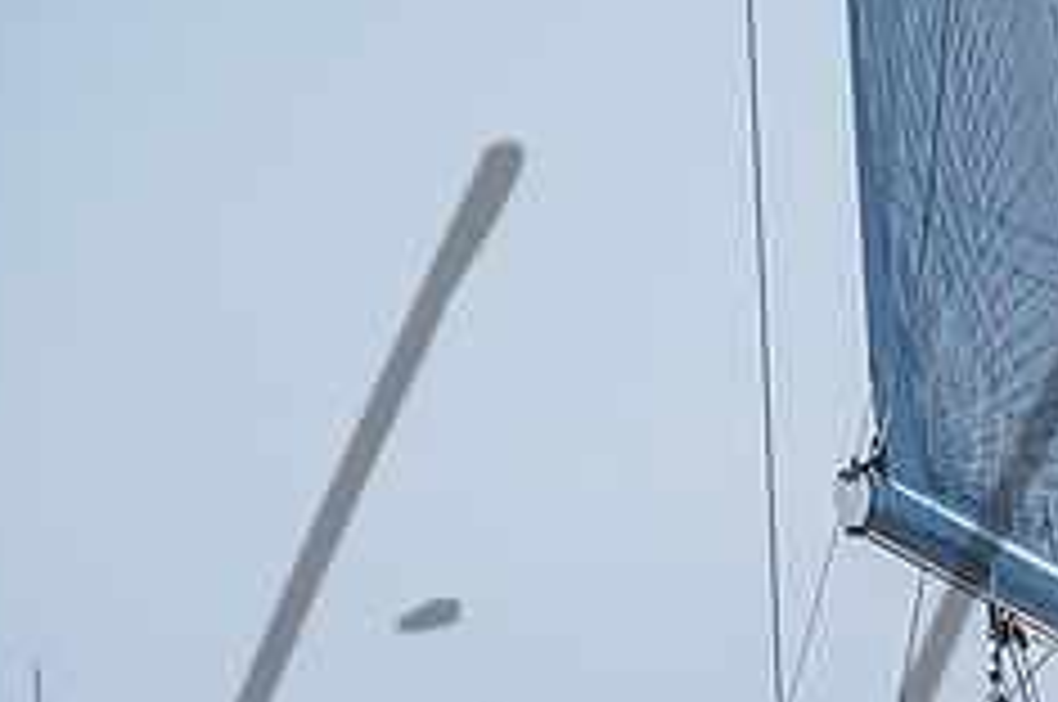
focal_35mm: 597
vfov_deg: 2.3
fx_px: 17521
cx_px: 1248
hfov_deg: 3.5
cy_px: 690
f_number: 5
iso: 400
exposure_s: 1/4000
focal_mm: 190
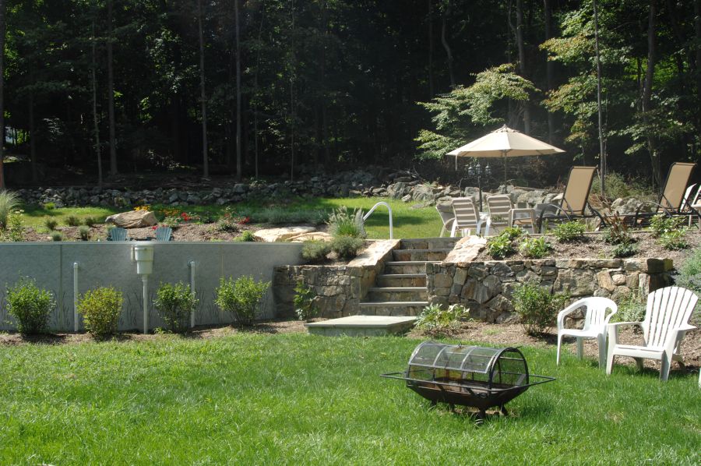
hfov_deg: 46.4
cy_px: 233
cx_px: 350
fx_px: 817
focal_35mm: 42
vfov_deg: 31.8
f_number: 5.6
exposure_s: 1/125
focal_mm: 28
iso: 100
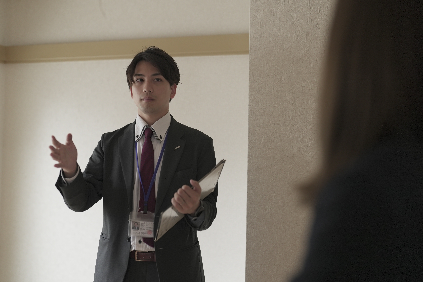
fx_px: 588
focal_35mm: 50
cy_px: 141
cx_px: 212
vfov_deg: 27.0
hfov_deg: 39.6
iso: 800
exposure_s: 1/200
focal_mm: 50
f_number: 1.8
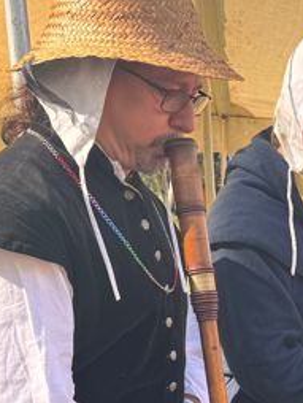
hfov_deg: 20.7
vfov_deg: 25.9
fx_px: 804
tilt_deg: -15.7
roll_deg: +0.7
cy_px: 451
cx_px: 297
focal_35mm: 69
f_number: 1.78
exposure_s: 1/464
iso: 80
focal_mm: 6.76
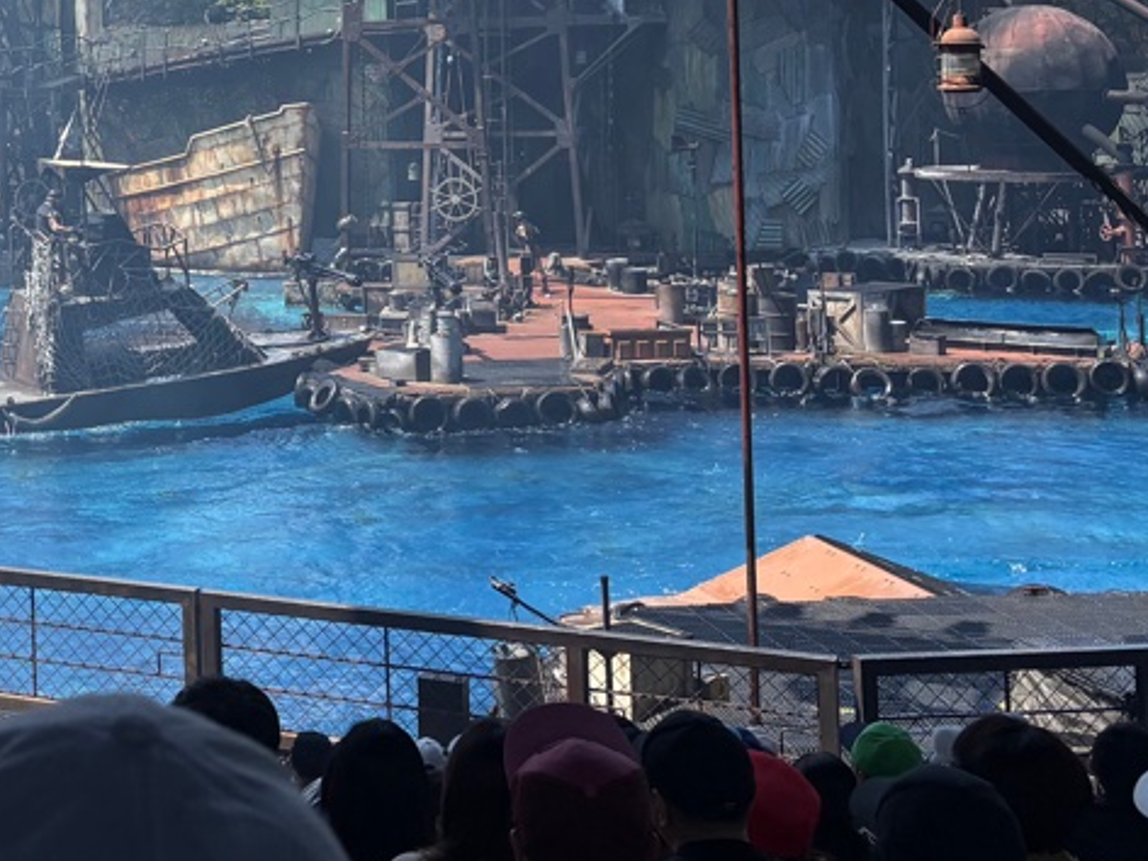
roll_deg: +1.1
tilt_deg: +0.5
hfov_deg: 27.8
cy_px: 36
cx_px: -43
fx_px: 2156
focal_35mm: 65
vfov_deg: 21.9
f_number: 1.6
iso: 50
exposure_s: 1/3279
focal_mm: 5.96
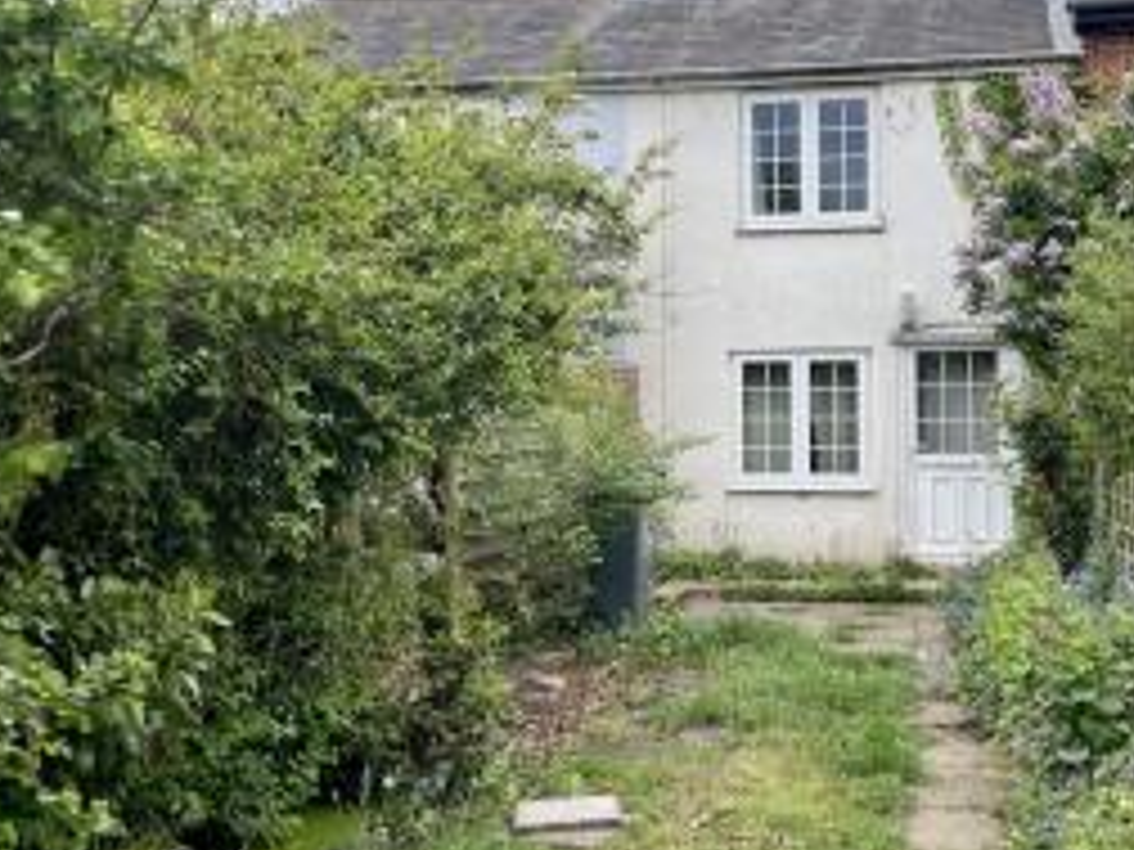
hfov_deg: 44.3
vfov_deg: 34.2
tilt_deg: +1.9
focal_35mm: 42
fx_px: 1376
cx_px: 736
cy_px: 340
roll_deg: -0.1
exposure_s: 1/1439
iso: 32
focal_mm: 5.1
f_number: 1.6
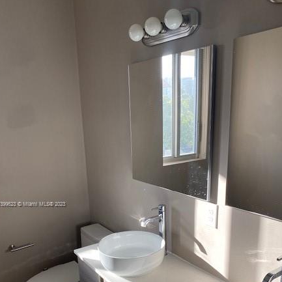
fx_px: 313
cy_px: 204
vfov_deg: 47.0
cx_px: 147
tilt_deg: -15.7
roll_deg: +1.3
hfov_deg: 48.4
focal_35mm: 34
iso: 32
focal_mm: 4.25
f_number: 1.8
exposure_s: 1/122
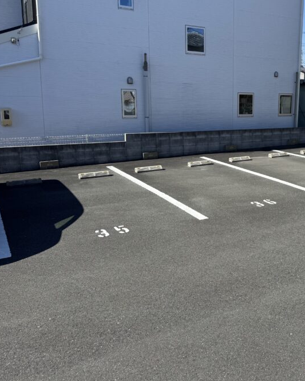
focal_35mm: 36
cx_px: 260
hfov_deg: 39.0
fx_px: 406
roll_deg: -2.2
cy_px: 164
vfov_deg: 50.1
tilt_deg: -10.1
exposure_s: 1/3802
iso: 80
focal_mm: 6.76
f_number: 1.78
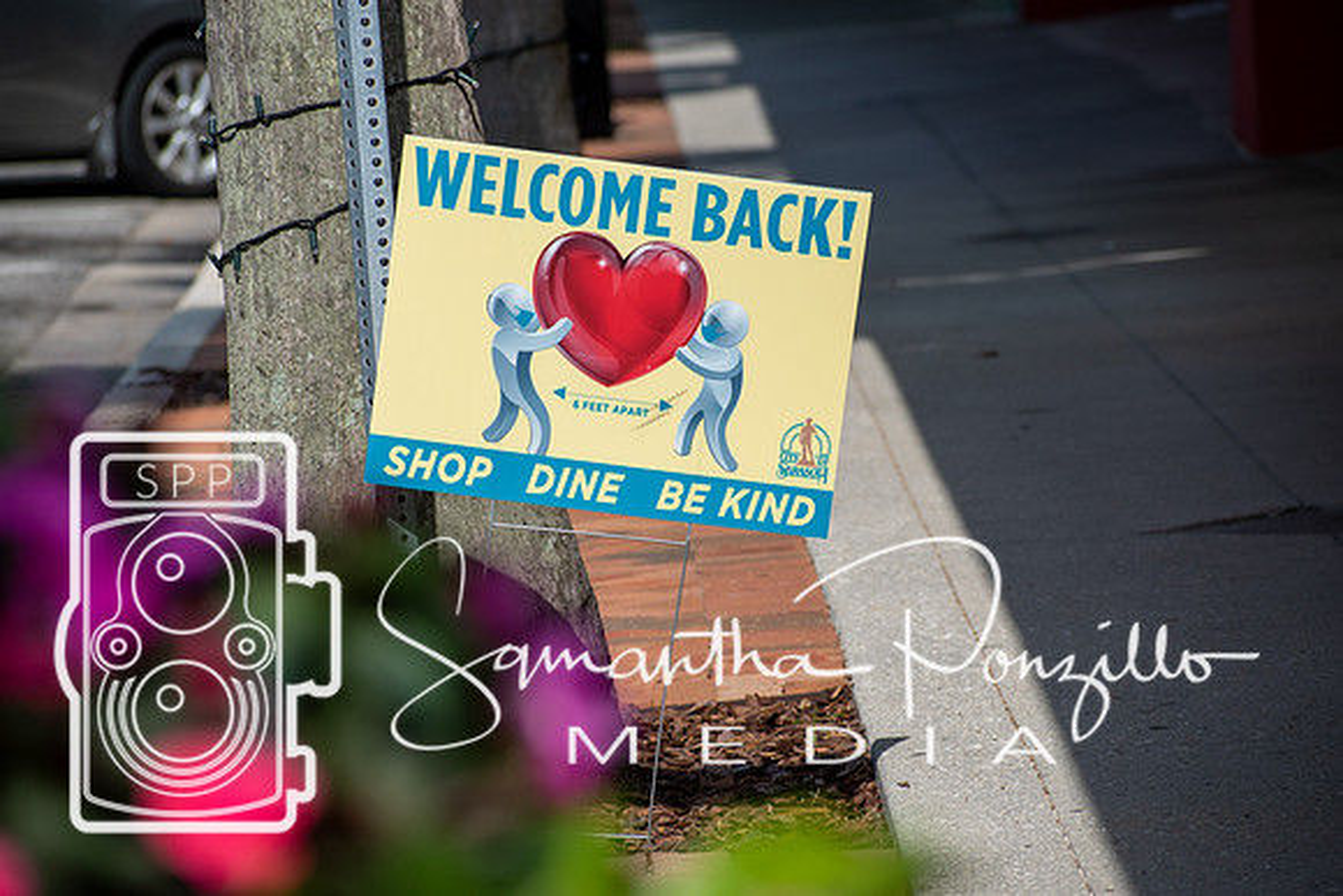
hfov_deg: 9.1
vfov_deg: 6.1
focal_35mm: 227
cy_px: 448
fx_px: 8475
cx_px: 672
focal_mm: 150
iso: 220
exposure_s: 1/2000
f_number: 5.6
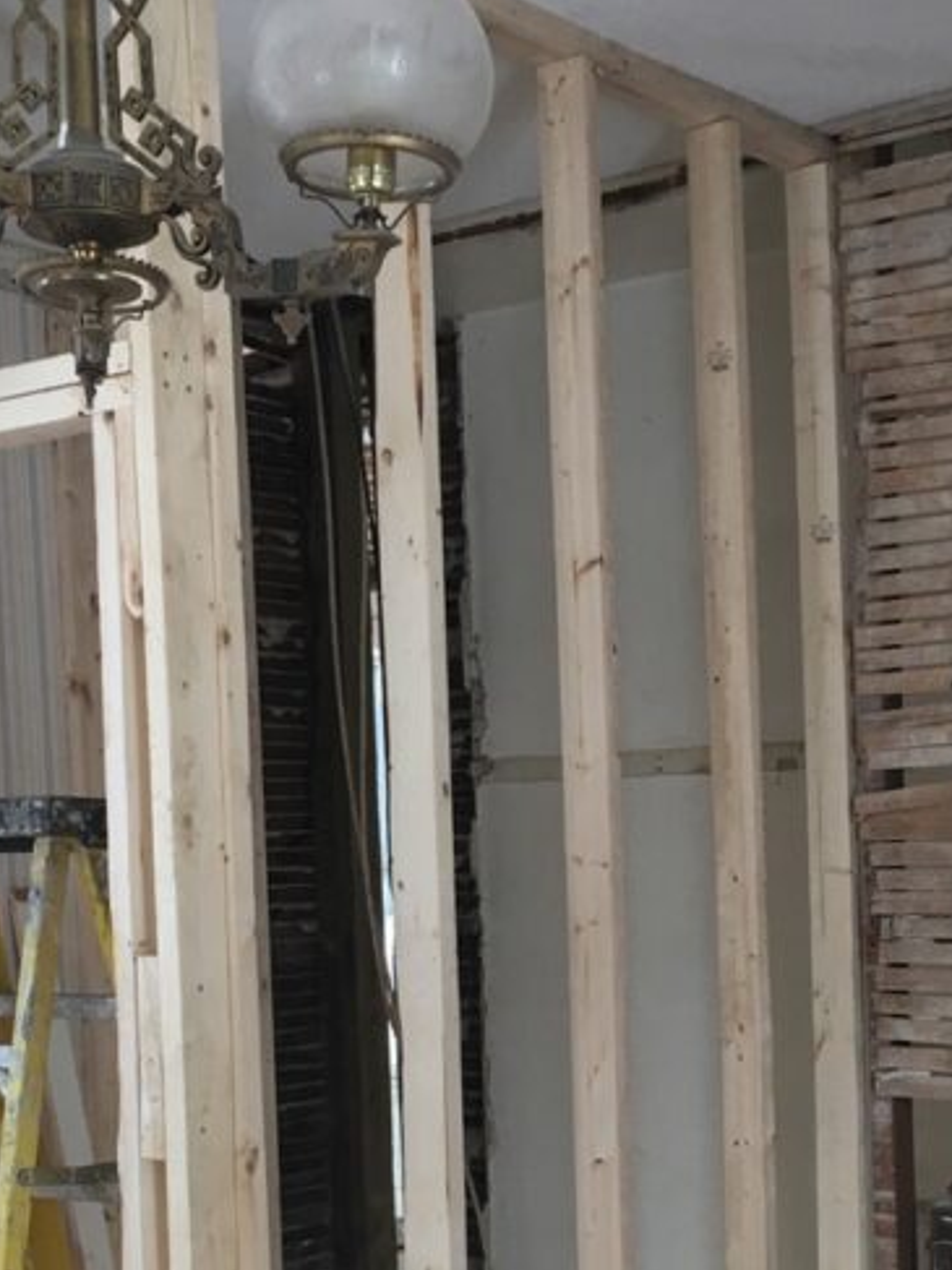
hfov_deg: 23.9
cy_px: 957
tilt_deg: -4.3
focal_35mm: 61
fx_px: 2238
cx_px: 600
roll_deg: +2.1
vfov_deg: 31.1
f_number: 2.2
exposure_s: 1/30
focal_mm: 4.15
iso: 32
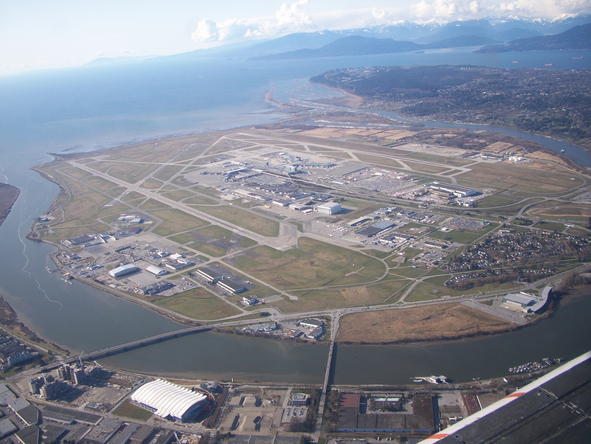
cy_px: 222
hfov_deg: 52.6
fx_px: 598
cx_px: 296
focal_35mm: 35
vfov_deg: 40.7
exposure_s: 1/320
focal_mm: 6.3
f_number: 3.1
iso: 80
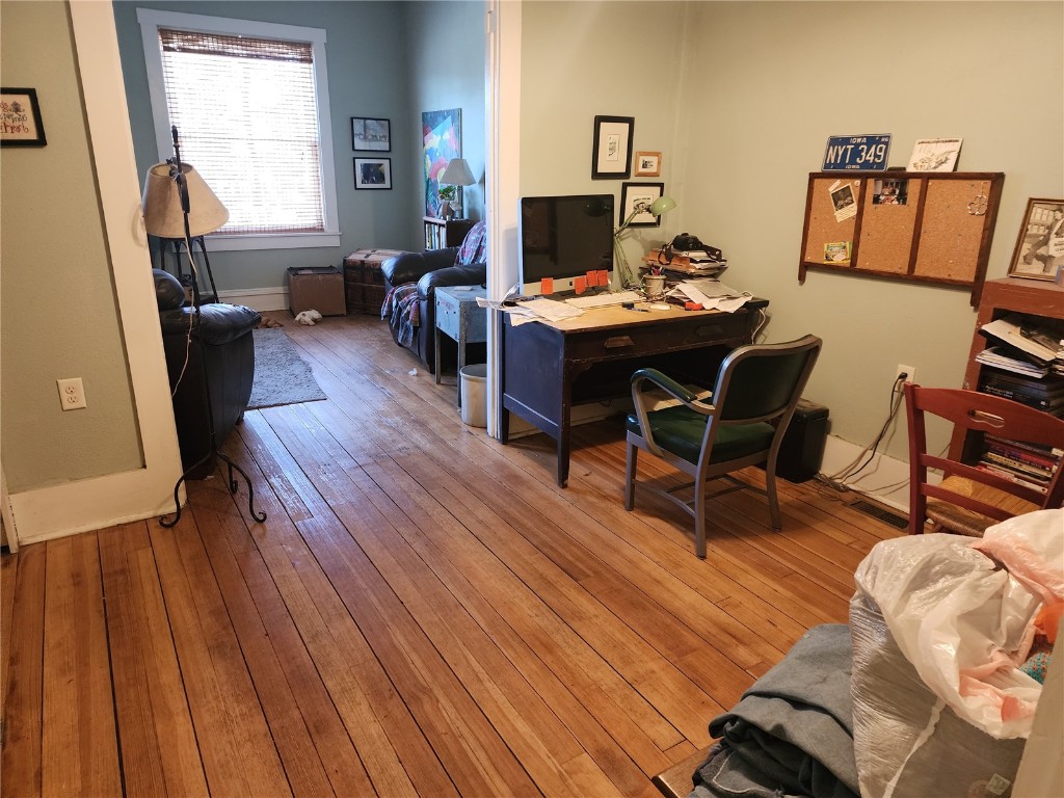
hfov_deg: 73.9
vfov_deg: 58.9
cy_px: 399
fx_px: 707
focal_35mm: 23
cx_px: 532
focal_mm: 6.4
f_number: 1.8
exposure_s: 1/40
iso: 500
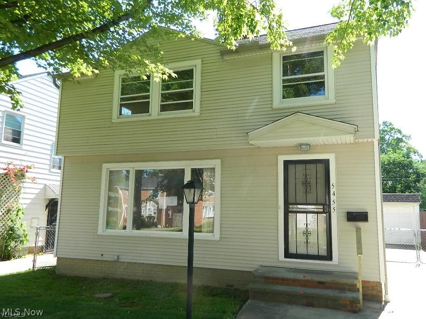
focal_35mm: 28
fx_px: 345
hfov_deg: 63.4
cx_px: 213
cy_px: 160
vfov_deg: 49.7
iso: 80
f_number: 3.2
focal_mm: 5.1
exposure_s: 1/200
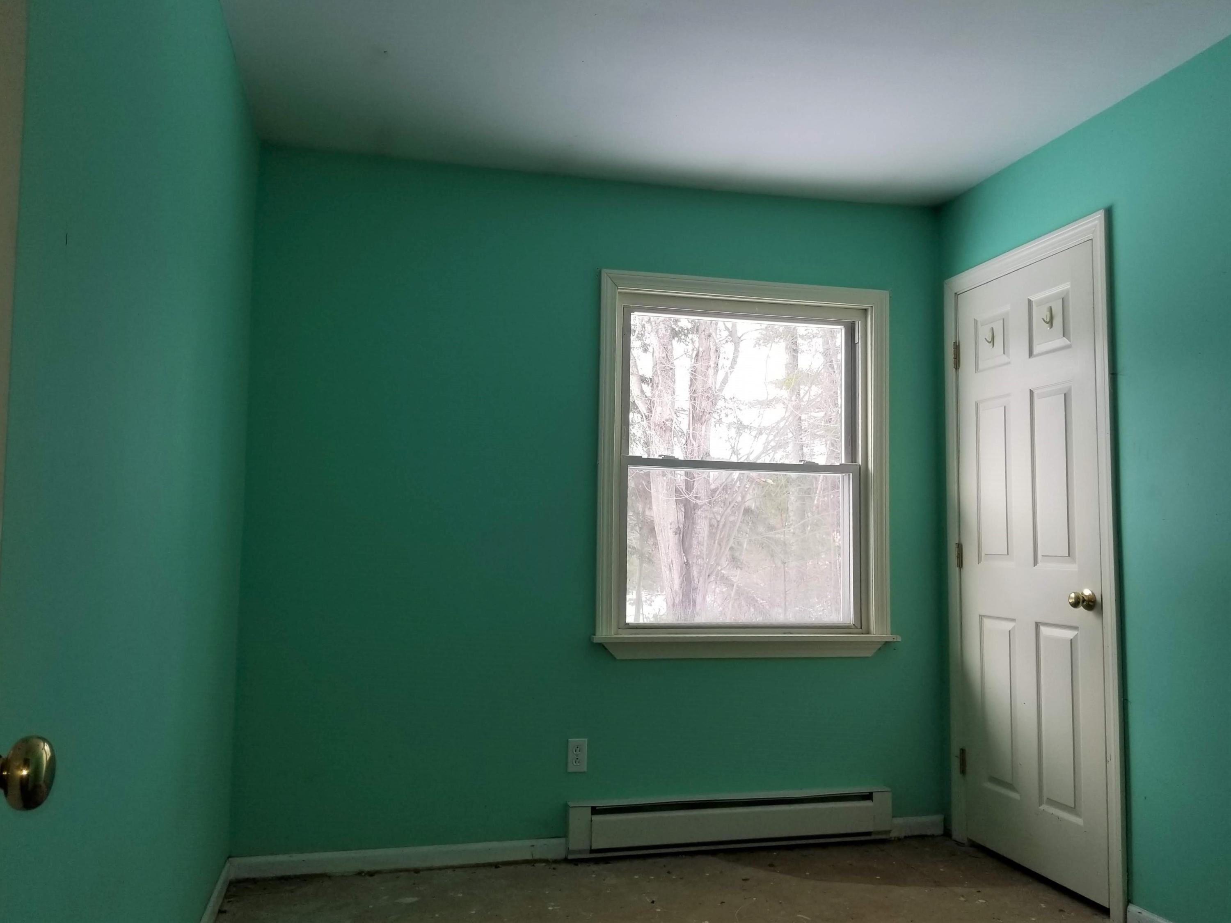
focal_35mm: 26
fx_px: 924
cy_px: 462
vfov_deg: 53.1
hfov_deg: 67.3
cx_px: 616
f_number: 1.7
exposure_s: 1/120
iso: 64
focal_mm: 4.25
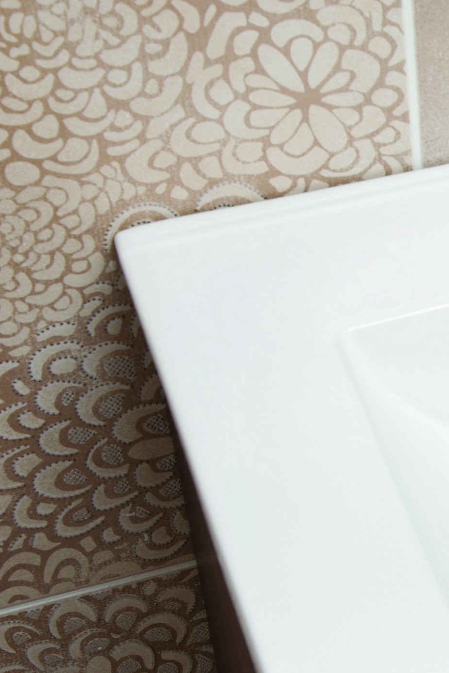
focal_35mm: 107
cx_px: 783
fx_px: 2001
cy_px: 382
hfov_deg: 11.9
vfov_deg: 19.1
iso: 200
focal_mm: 35
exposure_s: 1/250
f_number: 8
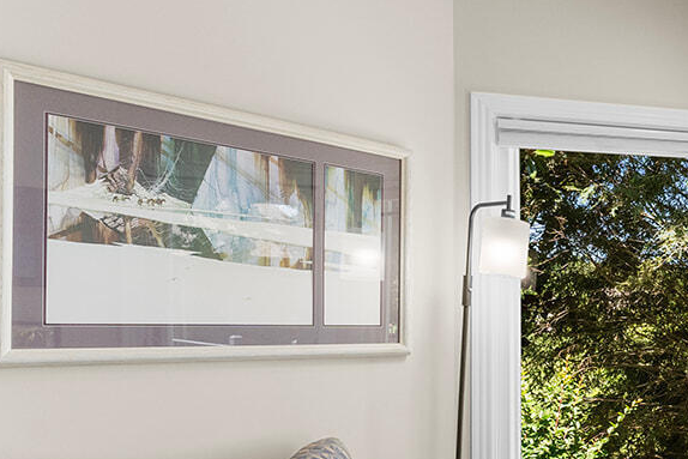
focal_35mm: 39
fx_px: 745
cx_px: 827
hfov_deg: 37.4
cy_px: 321
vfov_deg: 33.8
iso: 800
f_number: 8
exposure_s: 1/15
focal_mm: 14
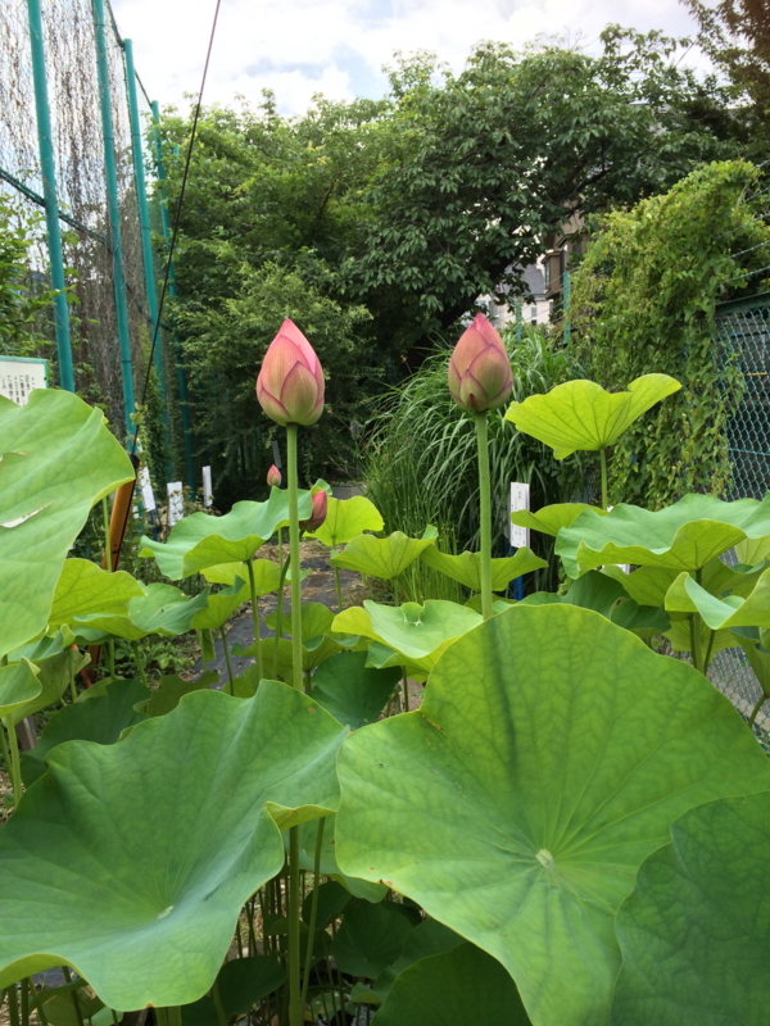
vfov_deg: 60.0
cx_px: 385
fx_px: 890
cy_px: 513
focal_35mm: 30
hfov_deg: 46.8
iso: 32
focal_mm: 4.12
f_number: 2.2
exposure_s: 1/477
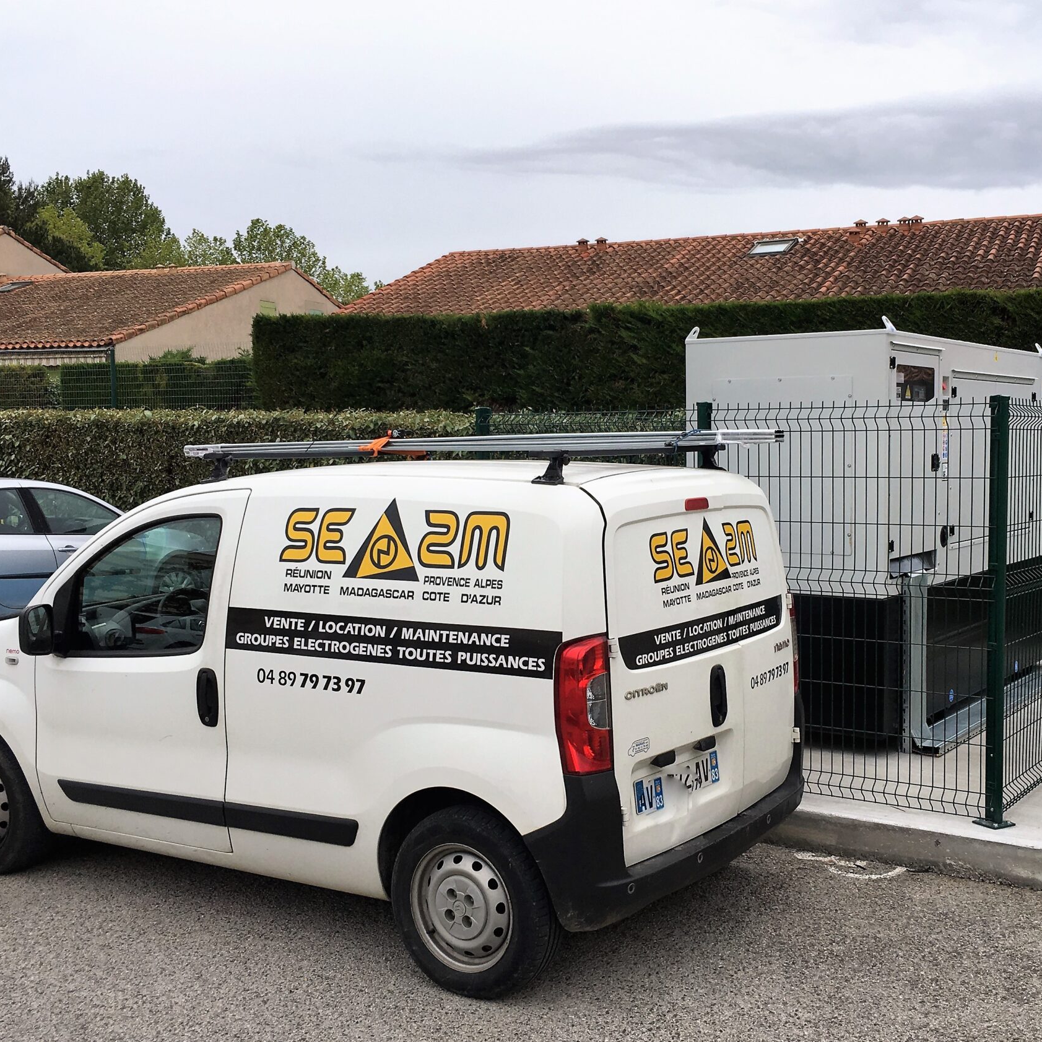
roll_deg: +0.2
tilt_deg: -6.1
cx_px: 601
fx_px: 1328
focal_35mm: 39
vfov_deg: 42.8
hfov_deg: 42.7
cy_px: 545
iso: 25
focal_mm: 4.15
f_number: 2.2
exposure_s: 1/950
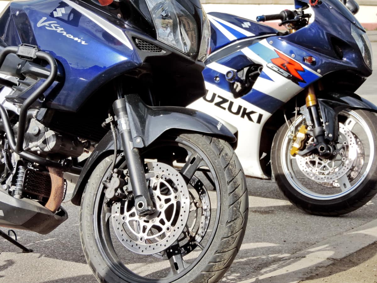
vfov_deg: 14.1
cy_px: 142
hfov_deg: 18.7
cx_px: 188
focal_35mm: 105
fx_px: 1144
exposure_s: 1/500
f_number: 4.2
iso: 80
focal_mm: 18.7
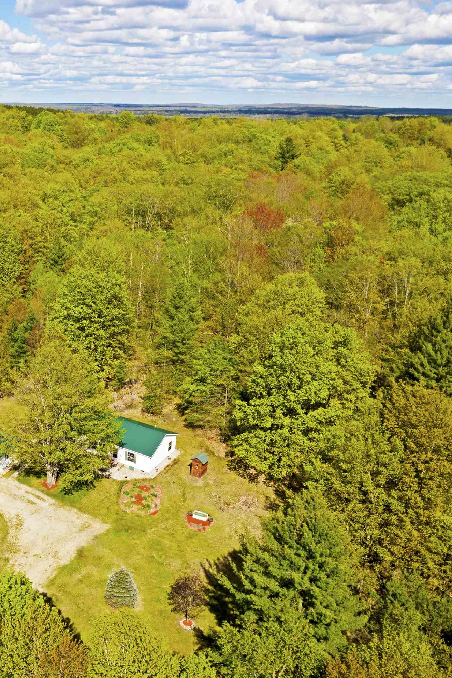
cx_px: 46
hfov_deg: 36.5
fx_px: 640
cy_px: 332
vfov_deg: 55.8
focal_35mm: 34
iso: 100
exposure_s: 1/3000
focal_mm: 8.38
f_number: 2.8
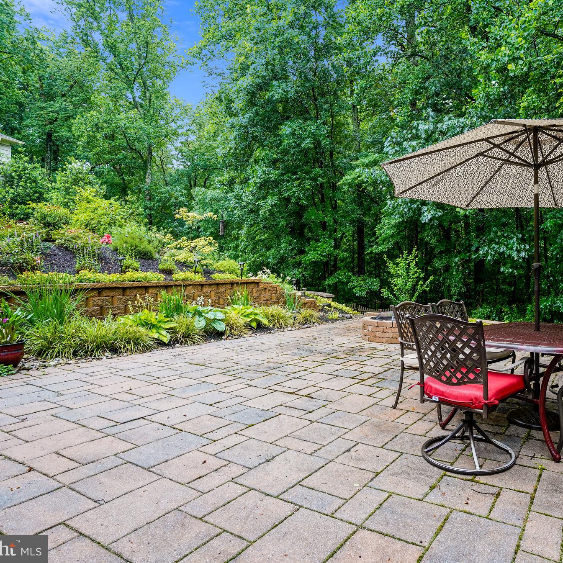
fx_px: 405
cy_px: 280
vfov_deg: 69.6
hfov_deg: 67.4
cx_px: 383
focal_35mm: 22
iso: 640
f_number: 4
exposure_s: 1/160
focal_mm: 17
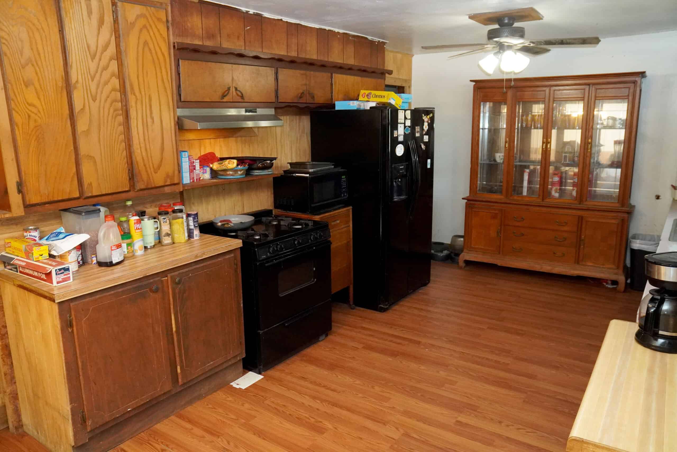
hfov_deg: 70.4
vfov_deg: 50.4
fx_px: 480
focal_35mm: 26
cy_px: 226
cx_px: 338
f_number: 4
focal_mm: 17
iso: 3200
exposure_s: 1/100
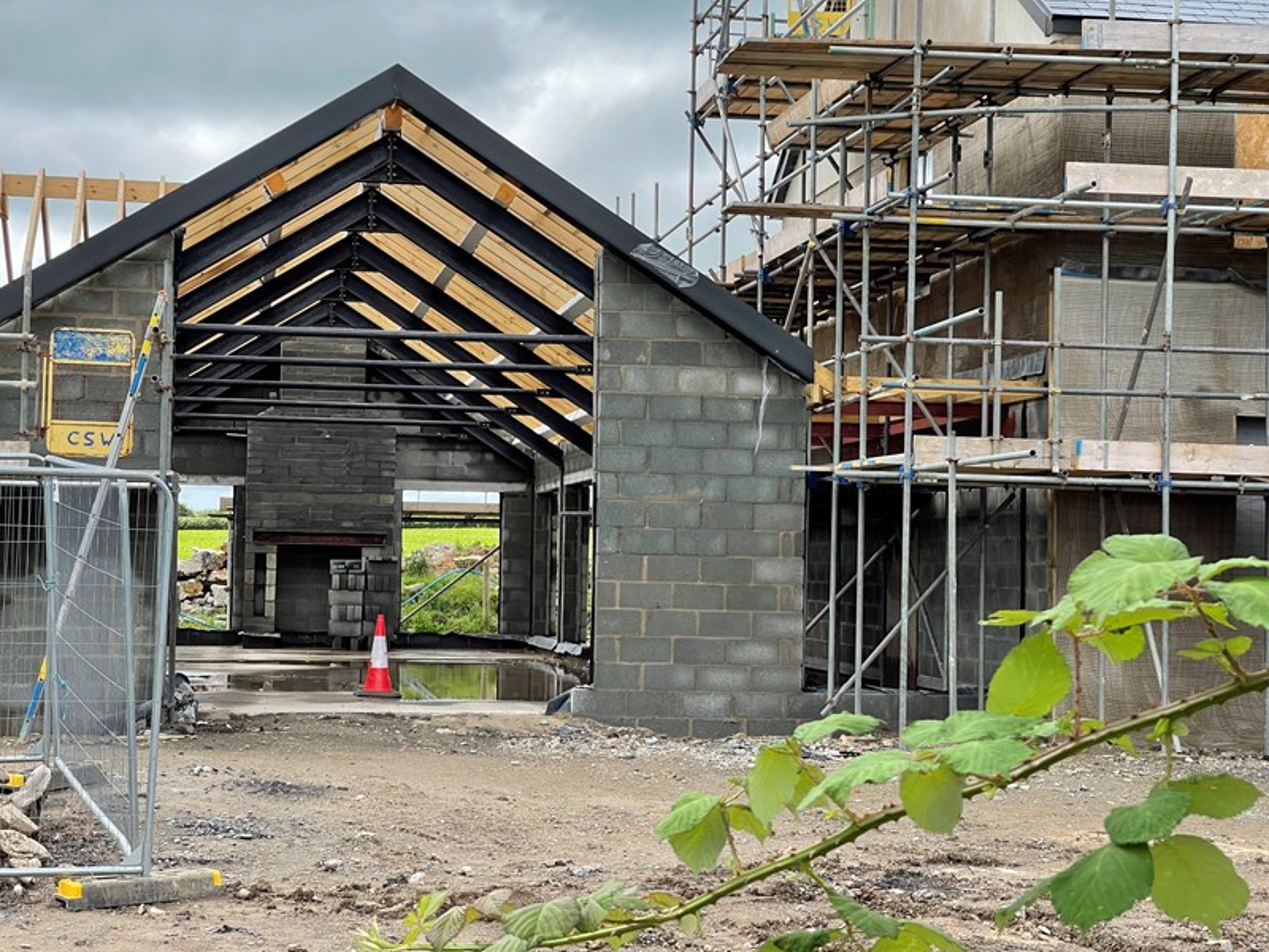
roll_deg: -1.0
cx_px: 634
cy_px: 476
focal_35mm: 64
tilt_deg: +1.6
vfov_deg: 22.9
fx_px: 2346
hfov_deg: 30.3
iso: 20
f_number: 2.2
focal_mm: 7.5
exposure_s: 1/536
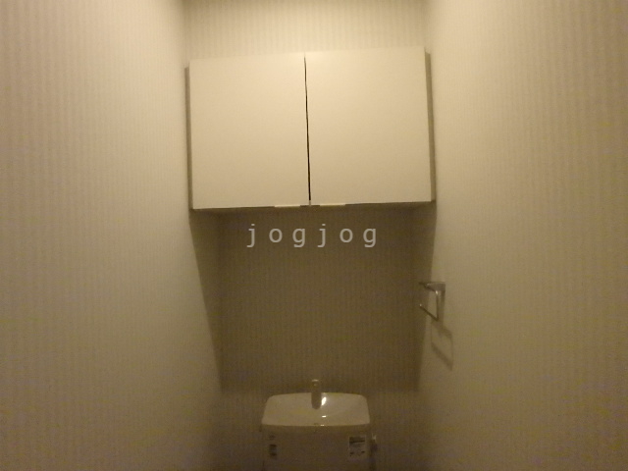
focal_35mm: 21
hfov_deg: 79.0
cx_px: 314
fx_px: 381
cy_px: 236
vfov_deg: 63.4
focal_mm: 3.7
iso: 3200
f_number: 3.5
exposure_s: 1/500
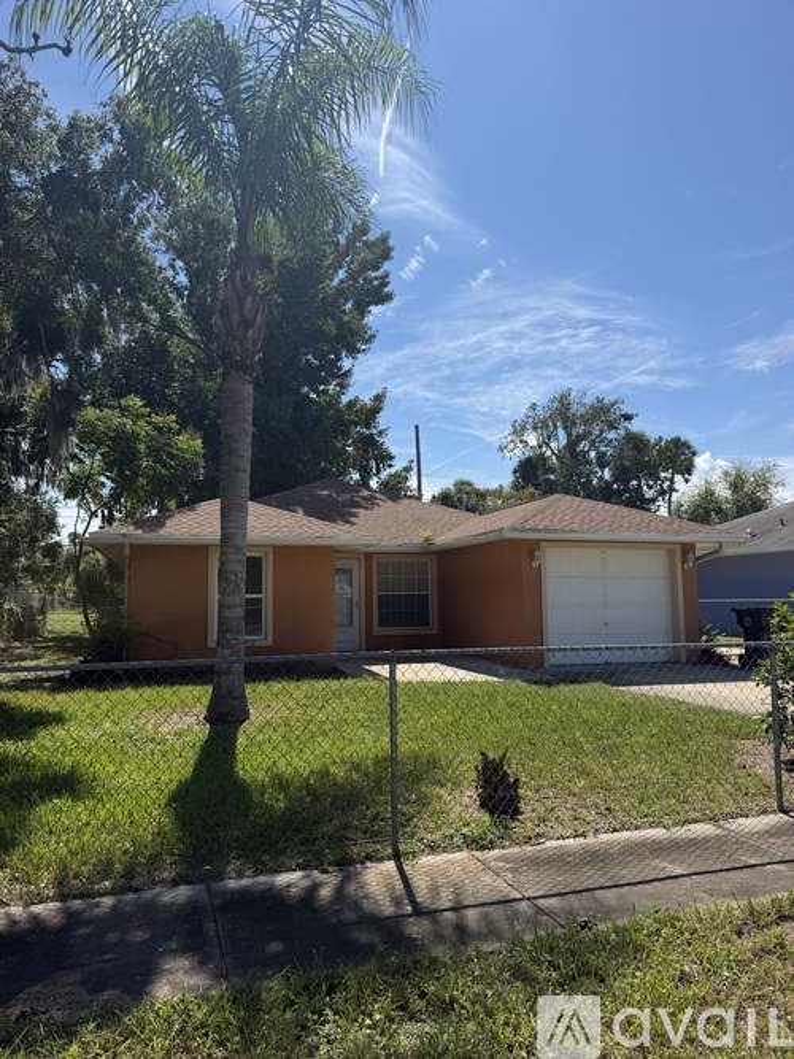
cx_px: 397
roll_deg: +0.7
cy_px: 530
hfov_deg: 56.8
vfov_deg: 71.6
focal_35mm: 24
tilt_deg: +4.0
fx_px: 734
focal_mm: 6.76
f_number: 1.78
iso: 80
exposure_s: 1/6173
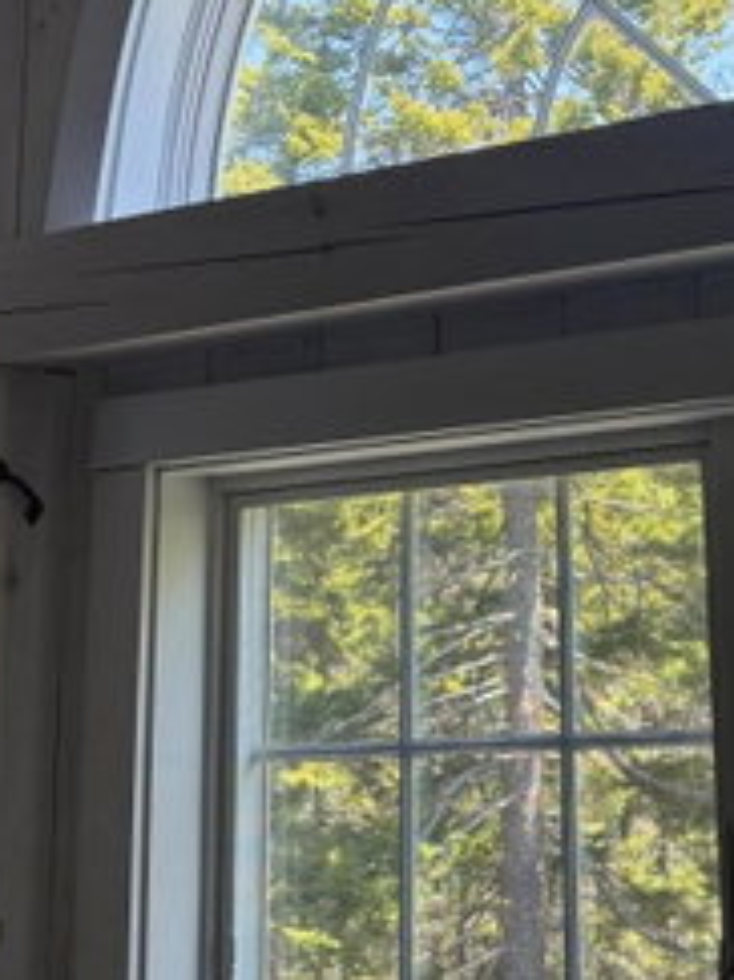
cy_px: 60
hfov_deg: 19.0
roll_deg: +2.3
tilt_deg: +16.0
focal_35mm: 76
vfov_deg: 24.8
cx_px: 657
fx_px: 2151
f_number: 1.78
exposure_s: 1/351
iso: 100
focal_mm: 6.76
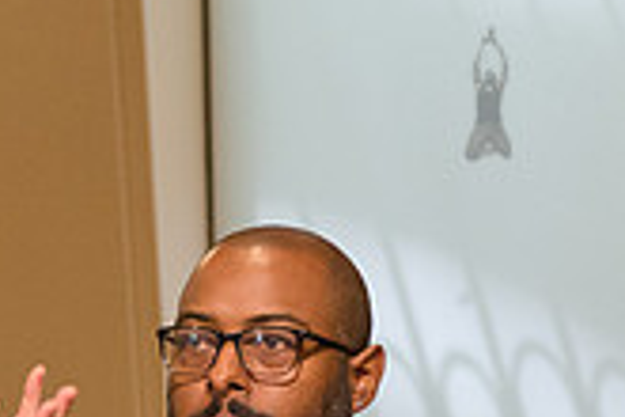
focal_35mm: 218
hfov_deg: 9.2
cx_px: -246
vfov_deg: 6.2
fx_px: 3784
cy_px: 643
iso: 3200
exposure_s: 1/800
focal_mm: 62
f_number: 3.5
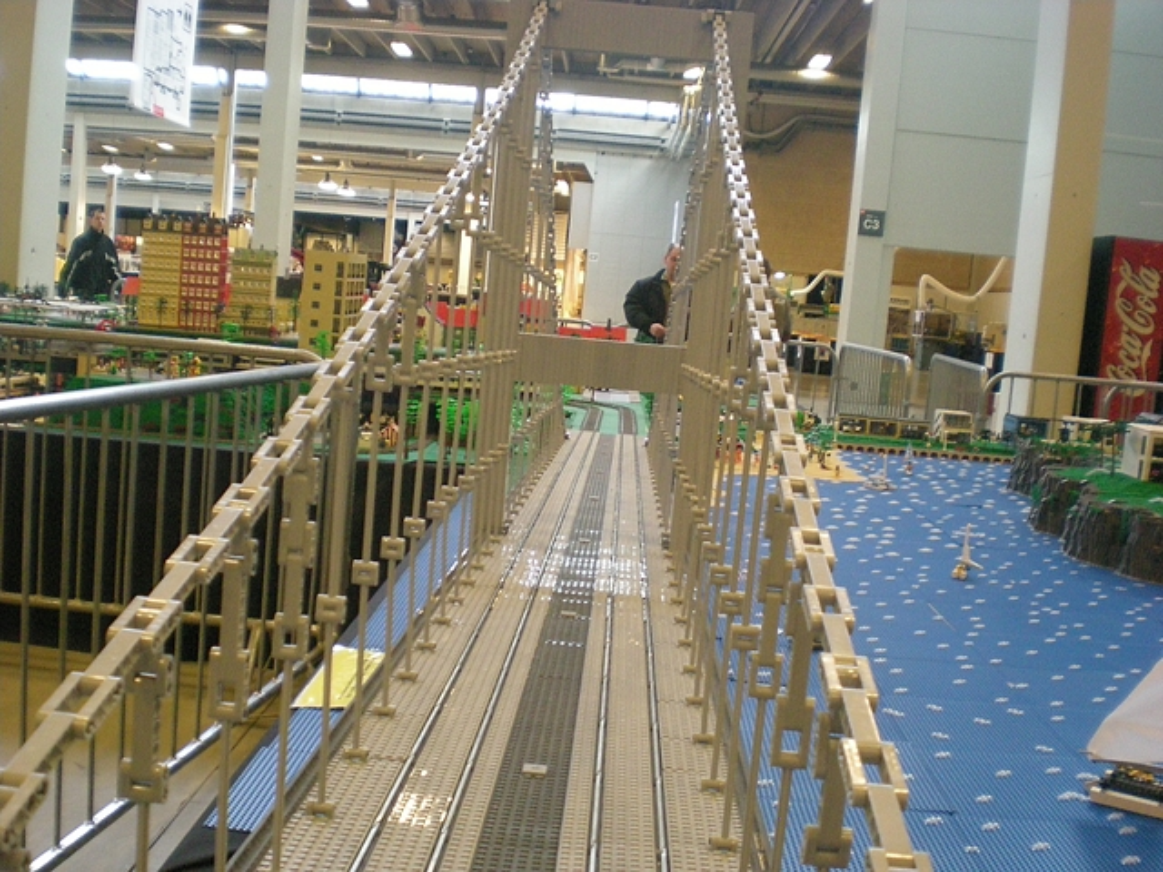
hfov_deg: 49.0
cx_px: 582
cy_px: 436
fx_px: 1277
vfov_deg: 37.7
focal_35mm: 38
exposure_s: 1/23.2
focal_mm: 6.3
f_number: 3.1
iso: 400
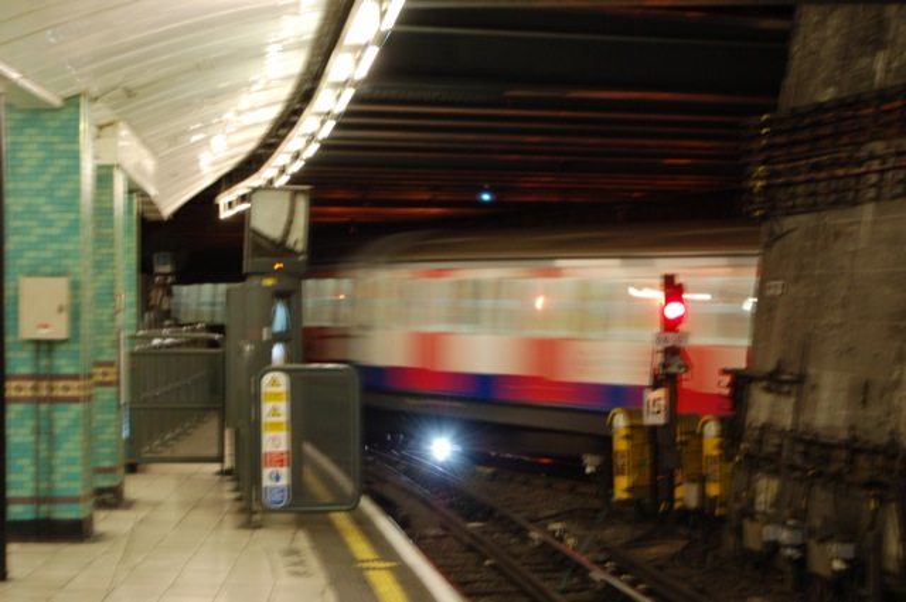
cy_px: 301
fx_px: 2074
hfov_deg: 24.6
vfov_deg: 16.5
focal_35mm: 82
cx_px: 453
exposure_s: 1/4
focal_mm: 55
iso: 400
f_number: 5.6
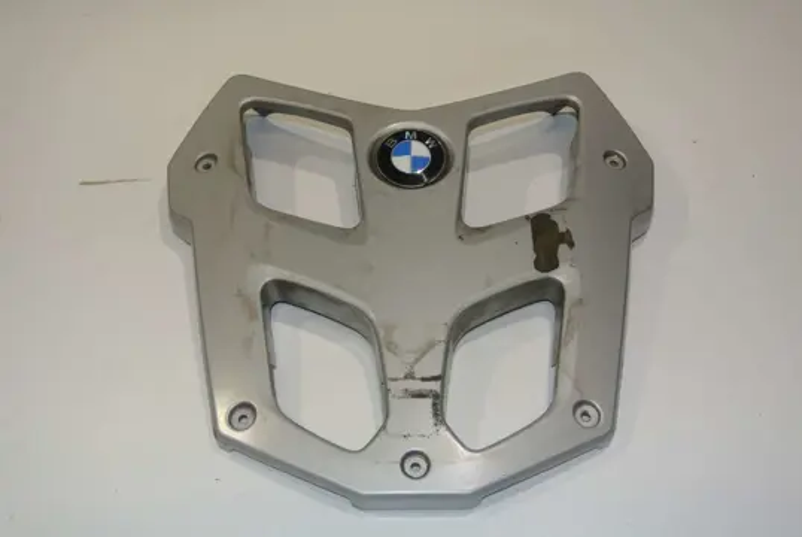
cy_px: 268
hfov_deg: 44.5
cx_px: 401
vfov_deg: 30.6
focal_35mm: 44
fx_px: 981
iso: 200
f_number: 4.5
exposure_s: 1/60
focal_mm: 16.3
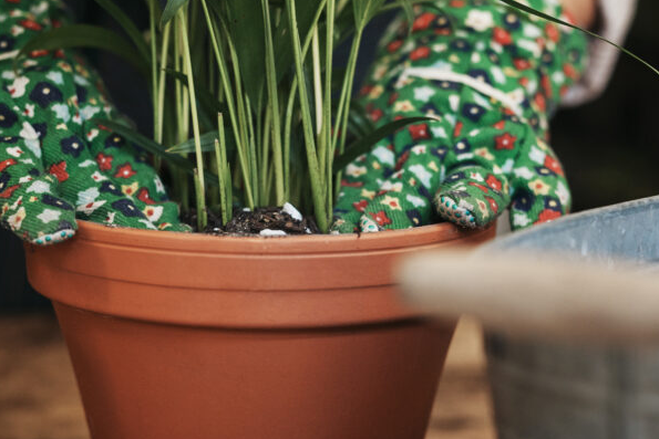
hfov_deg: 23.6
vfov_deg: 15.9
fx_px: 1575
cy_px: 228
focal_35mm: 86
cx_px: 316
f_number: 2.5
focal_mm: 50
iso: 250
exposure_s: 1/250
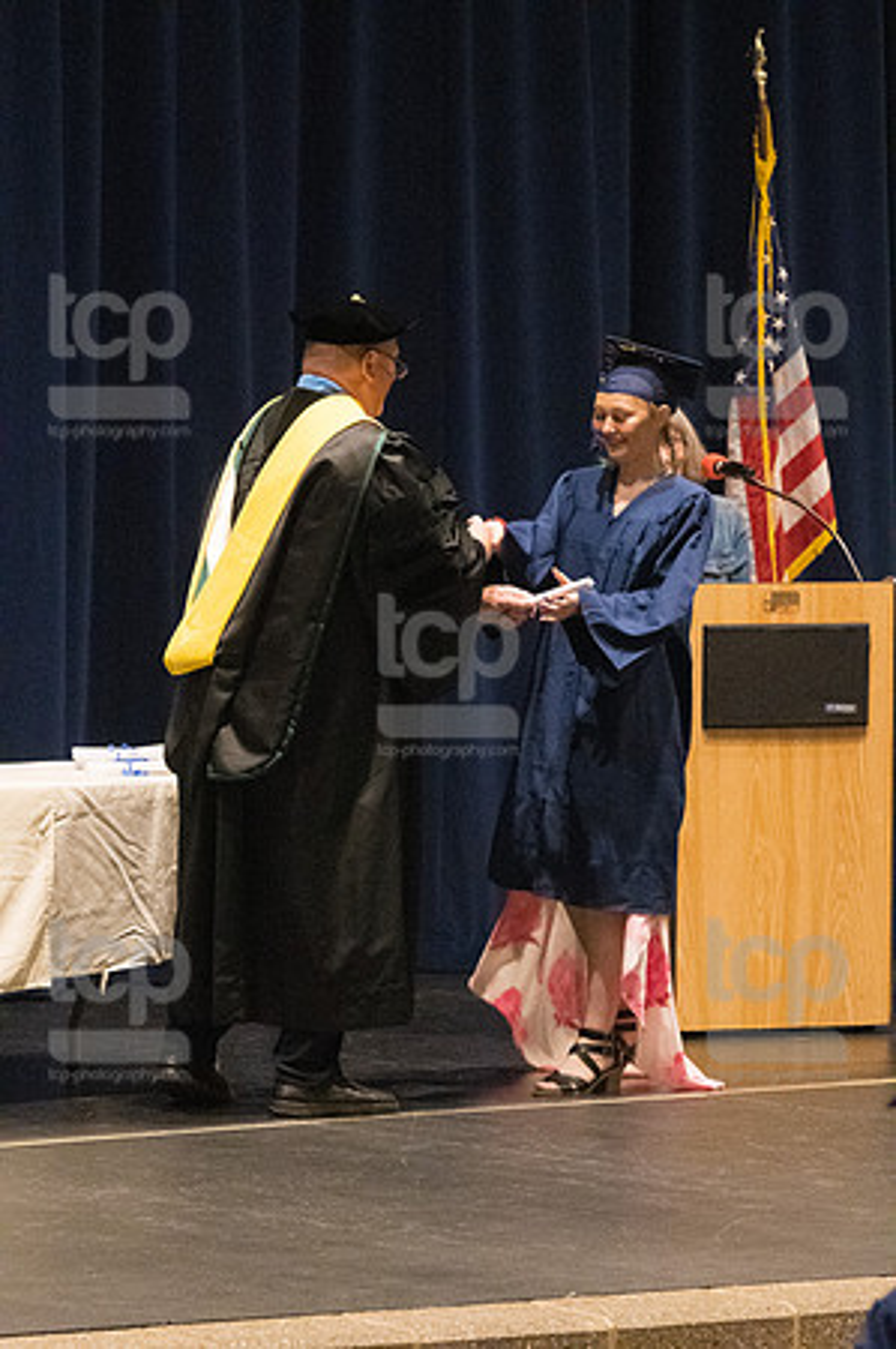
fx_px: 7558
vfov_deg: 10.2
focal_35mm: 202
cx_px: 448
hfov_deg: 6.8
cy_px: 674
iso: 8000
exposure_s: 1/250
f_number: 4.5
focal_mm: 135
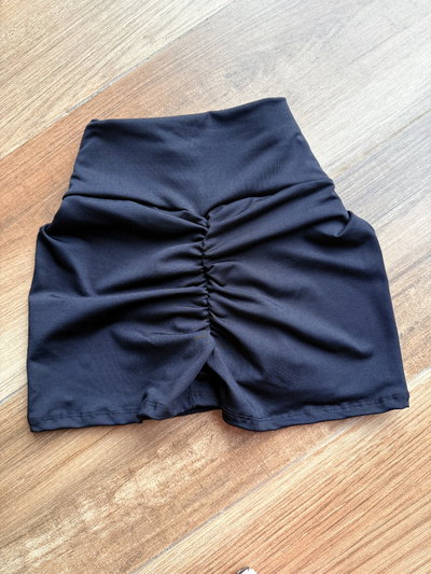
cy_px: 287
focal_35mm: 24
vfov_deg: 71.6
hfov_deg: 56.8
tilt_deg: -86.3
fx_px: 398
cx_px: 216
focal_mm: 6.76
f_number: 1.78
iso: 200
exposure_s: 1/97
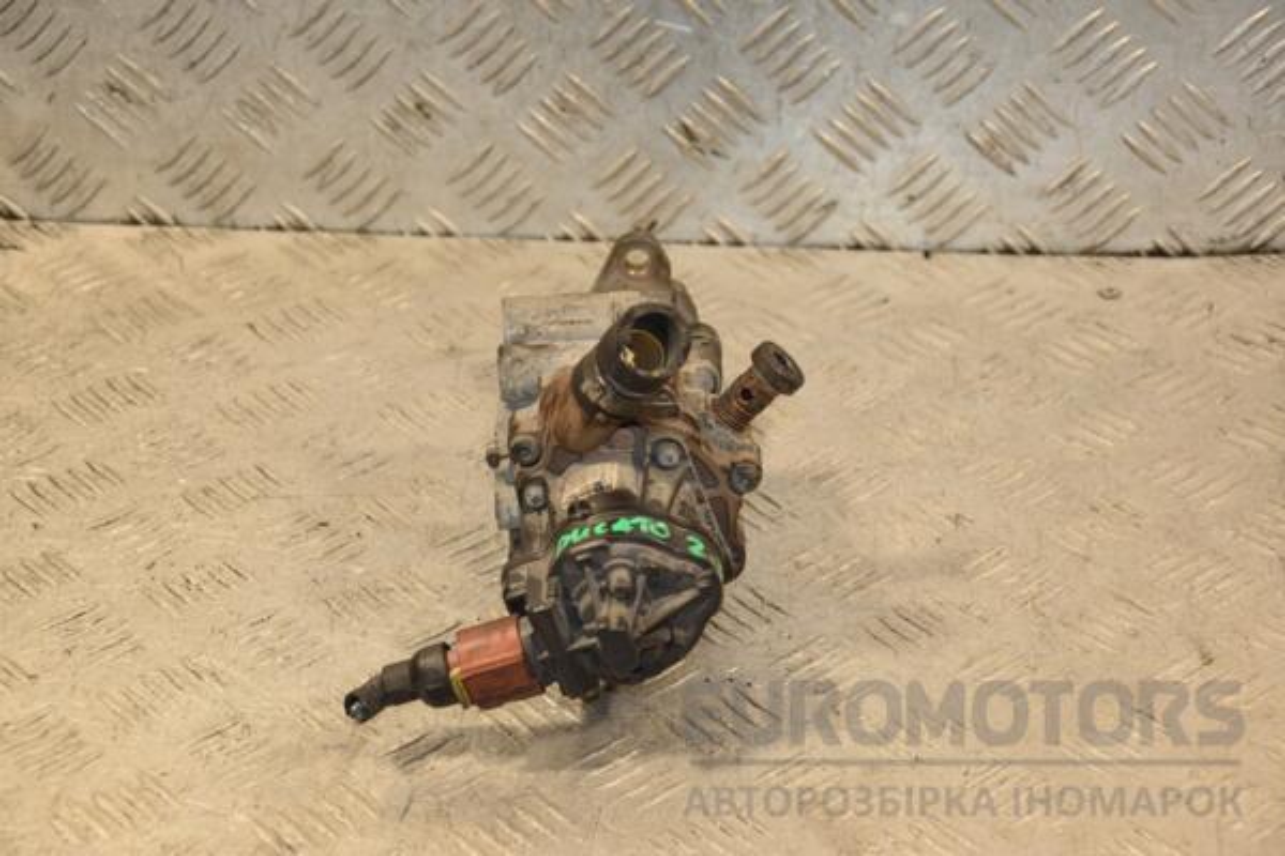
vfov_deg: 15.7
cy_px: 428
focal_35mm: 87
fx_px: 3105
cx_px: 642
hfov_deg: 23.4
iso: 800
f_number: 5
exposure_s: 1/200
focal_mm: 58
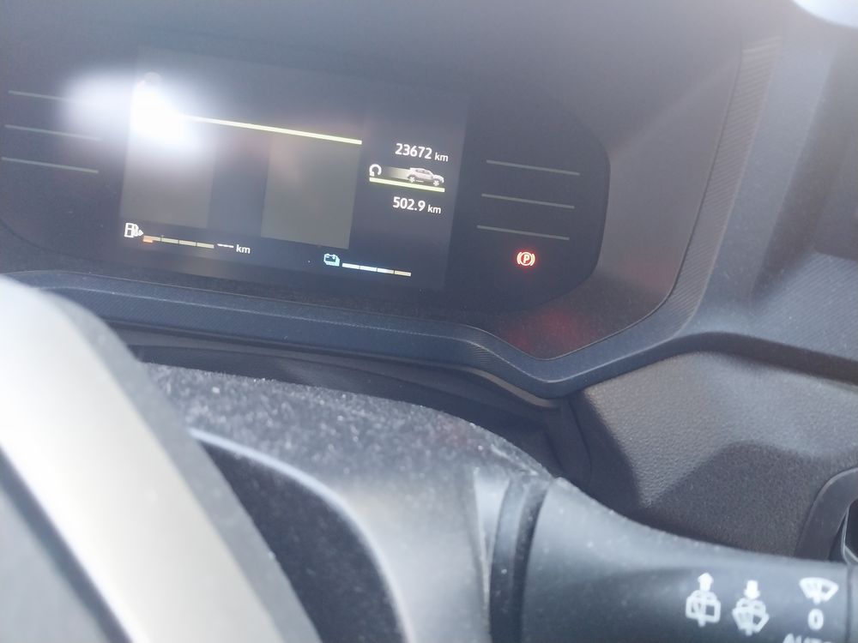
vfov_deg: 53.1
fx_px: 644
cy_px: 322
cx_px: 429
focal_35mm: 26
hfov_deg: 67.3
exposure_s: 1/60
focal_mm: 4
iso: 320
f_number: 1.8
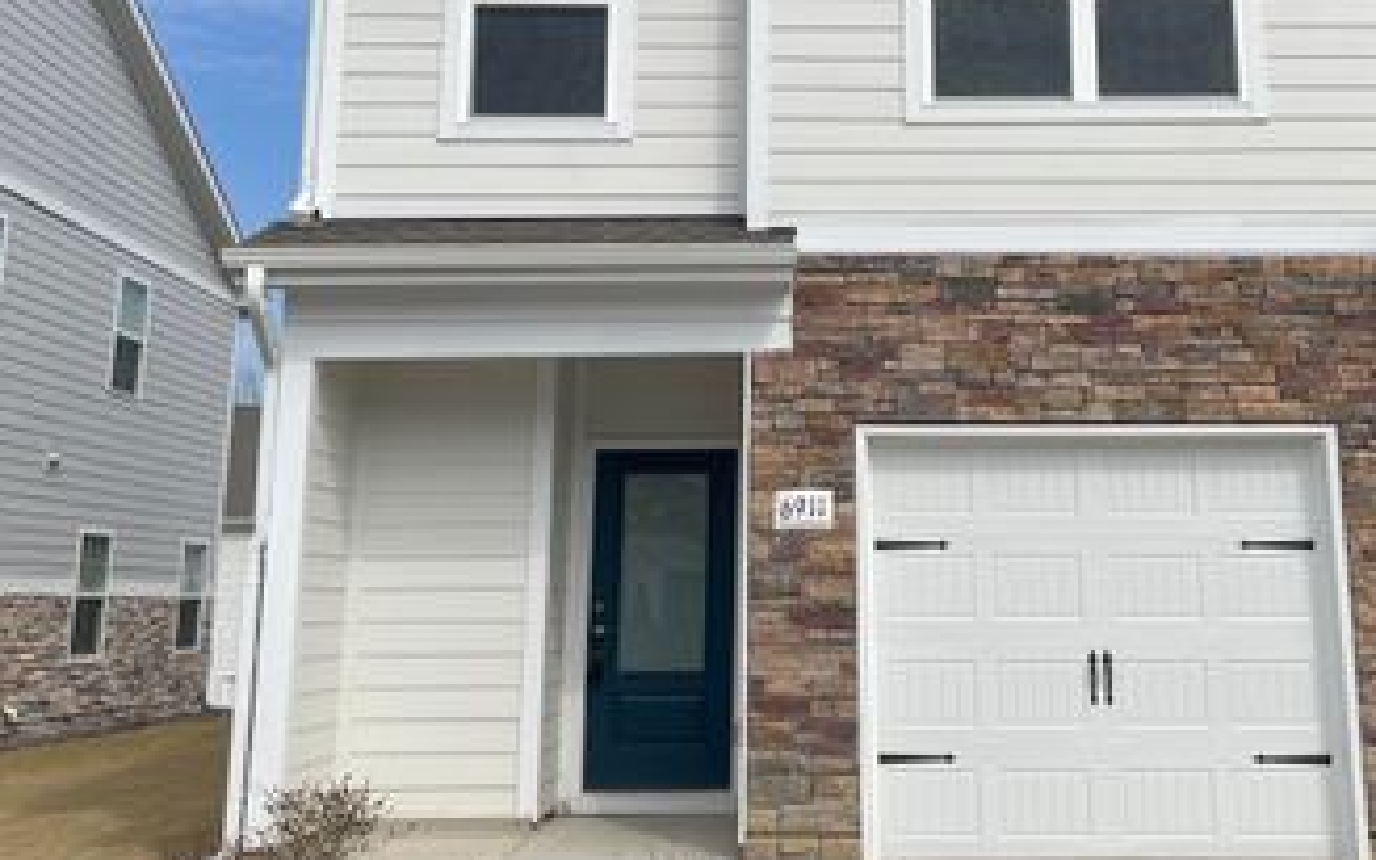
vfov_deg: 30.1
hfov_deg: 46.8
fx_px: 1575
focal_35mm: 42
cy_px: 229
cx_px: 847
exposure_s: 1/4525
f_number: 1.6
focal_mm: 5.1
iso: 50
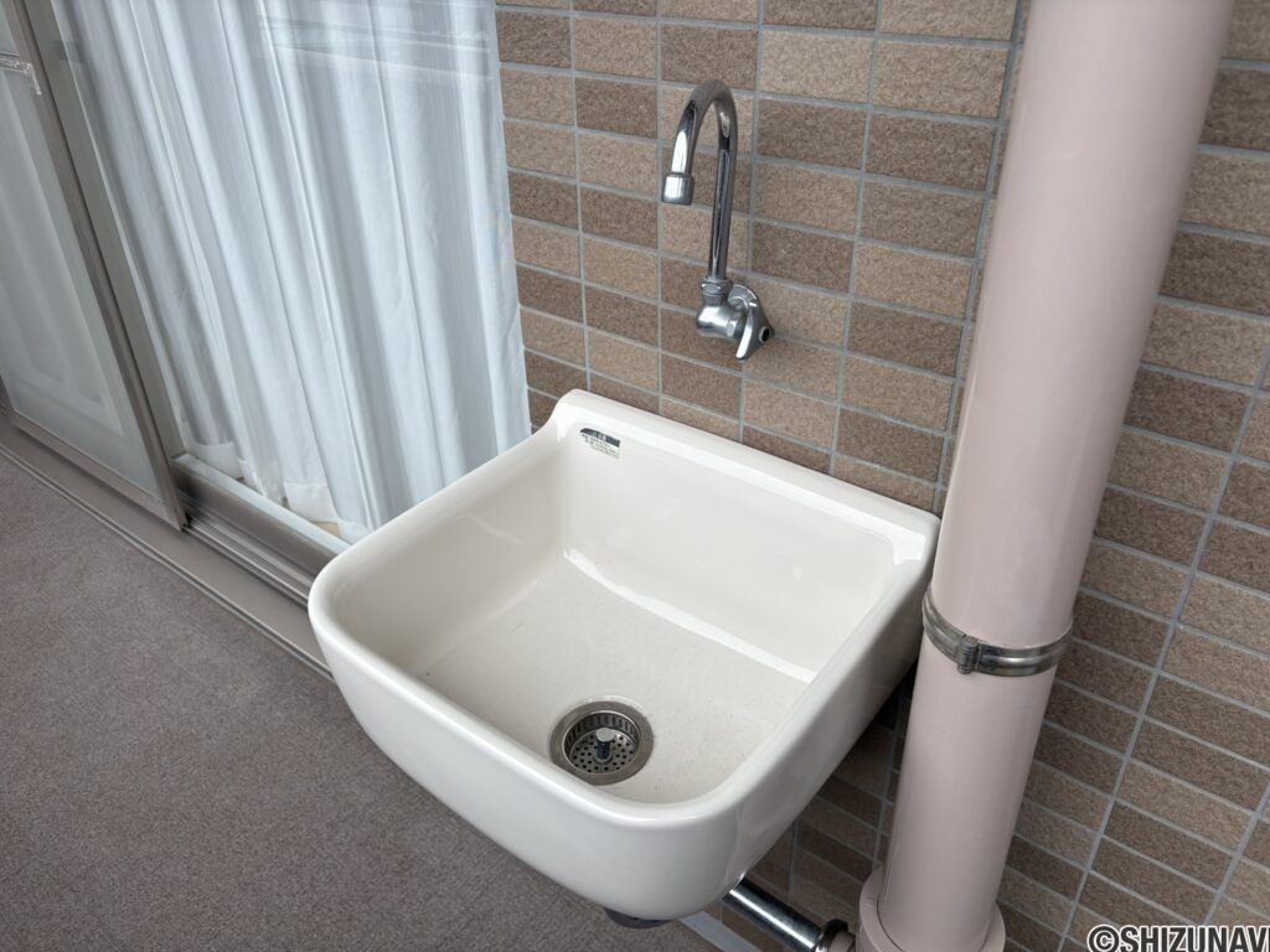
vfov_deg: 53.1
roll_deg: +3.2
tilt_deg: -29.8
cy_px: 476
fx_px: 954
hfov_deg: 67.3
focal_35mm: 26
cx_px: 635
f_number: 1.6
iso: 50
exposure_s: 1/850
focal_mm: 5.96
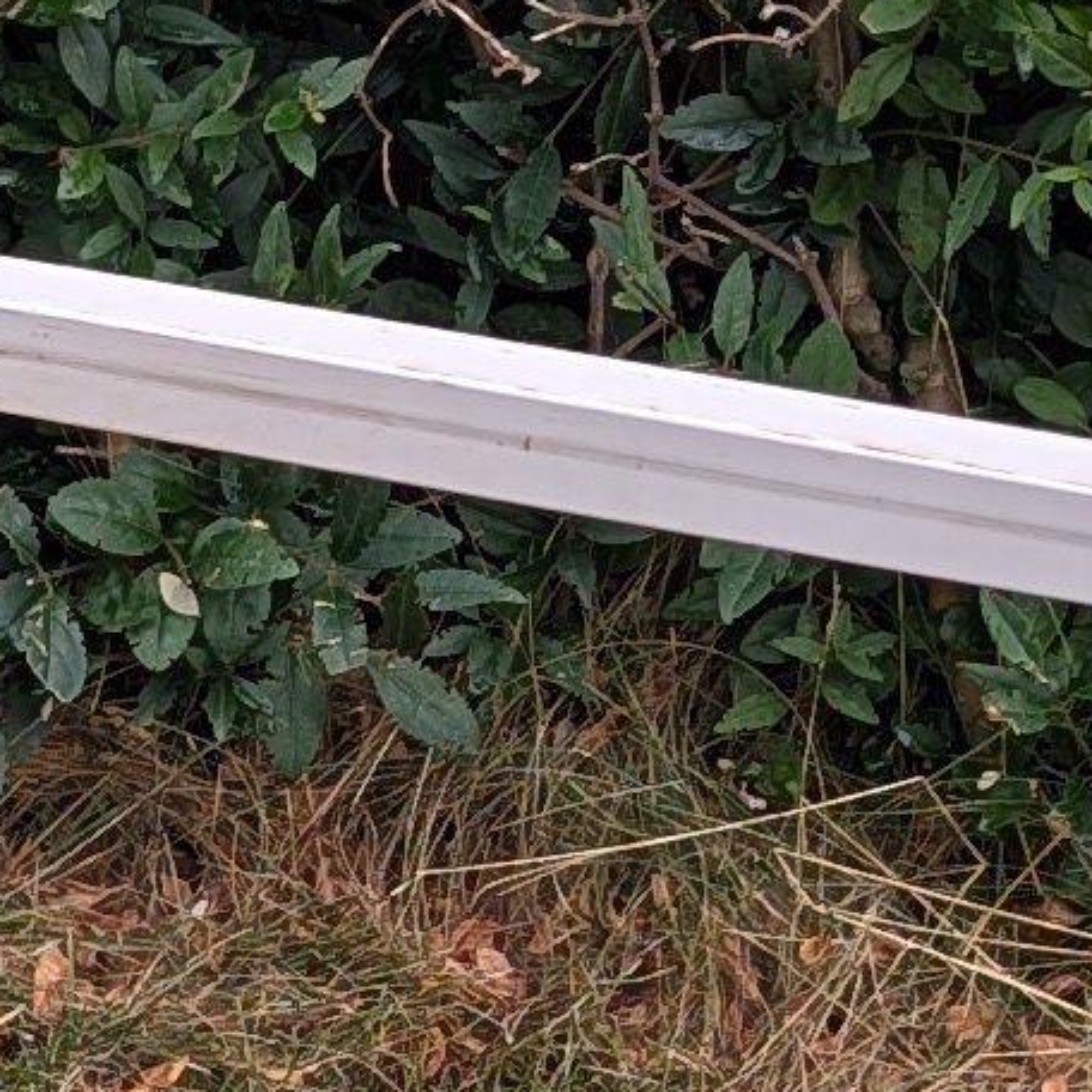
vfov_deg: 9.2
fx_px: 6781
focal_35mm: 190
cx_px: -1760
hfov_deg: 8.3
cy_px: 484
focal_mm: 6.9
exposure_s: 1/250
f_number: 1.68
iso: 18
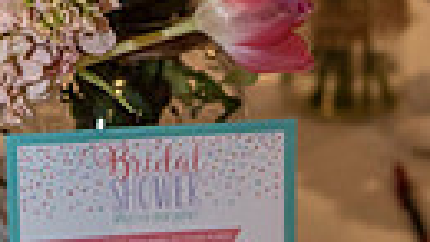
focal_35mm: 159
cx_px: 69
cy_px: -90
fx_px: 1812
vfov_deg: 7.5
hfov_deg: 13.4
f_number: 4
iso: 640
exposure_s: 1/200
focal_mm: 44
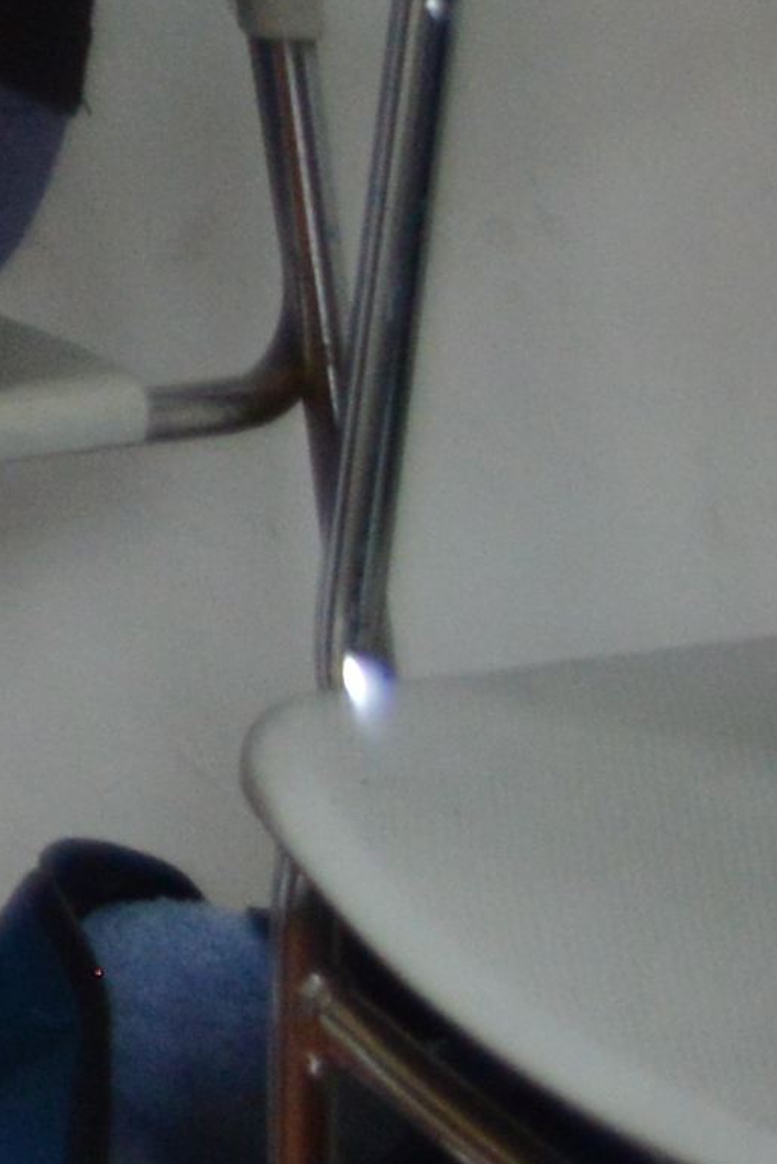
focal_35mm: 282
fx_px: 9121
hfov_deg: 4.2
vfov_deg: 6.9
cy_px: -1680
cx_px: -3304
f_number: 4
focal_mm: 24
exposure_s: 1/60
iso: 400
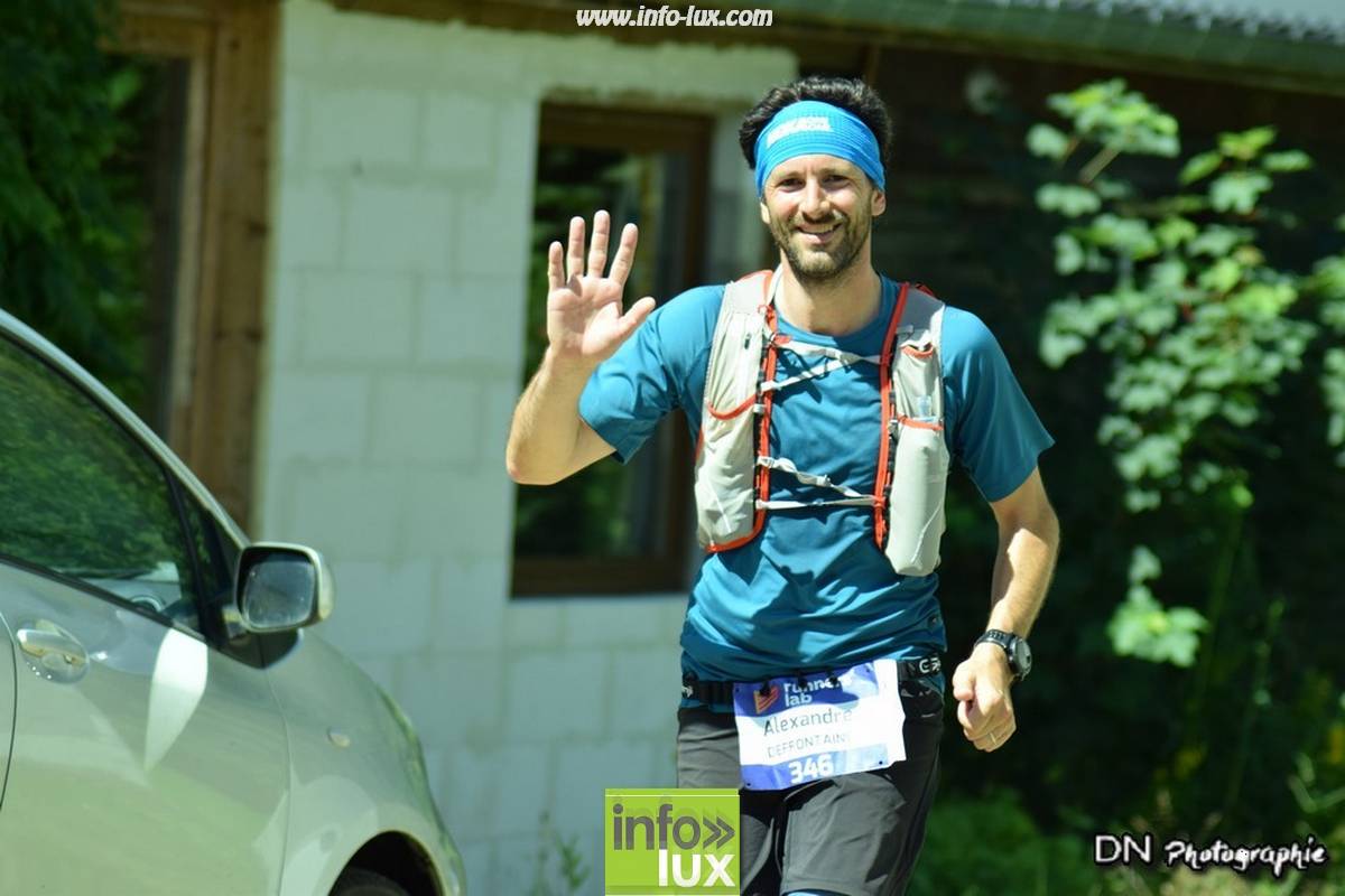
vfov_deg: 5.9
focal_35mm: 232
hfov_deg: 8.9
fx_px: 8686
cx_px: 672
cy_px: 448
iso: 400
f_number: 5
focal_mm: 155
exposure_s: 1/1600
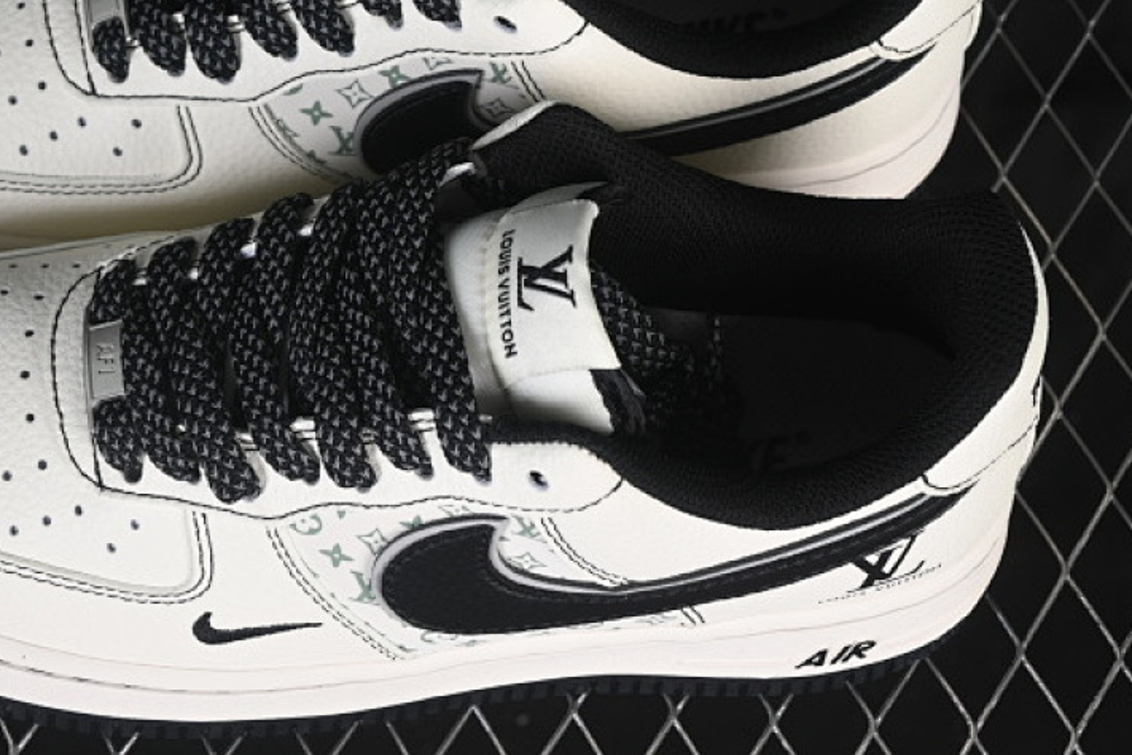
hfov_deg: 17.9
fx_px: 3584
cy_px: 282
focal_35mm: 114
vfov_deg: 12.0
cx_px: 382
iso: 160
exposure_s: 1/80
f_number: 7.1
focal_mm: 50
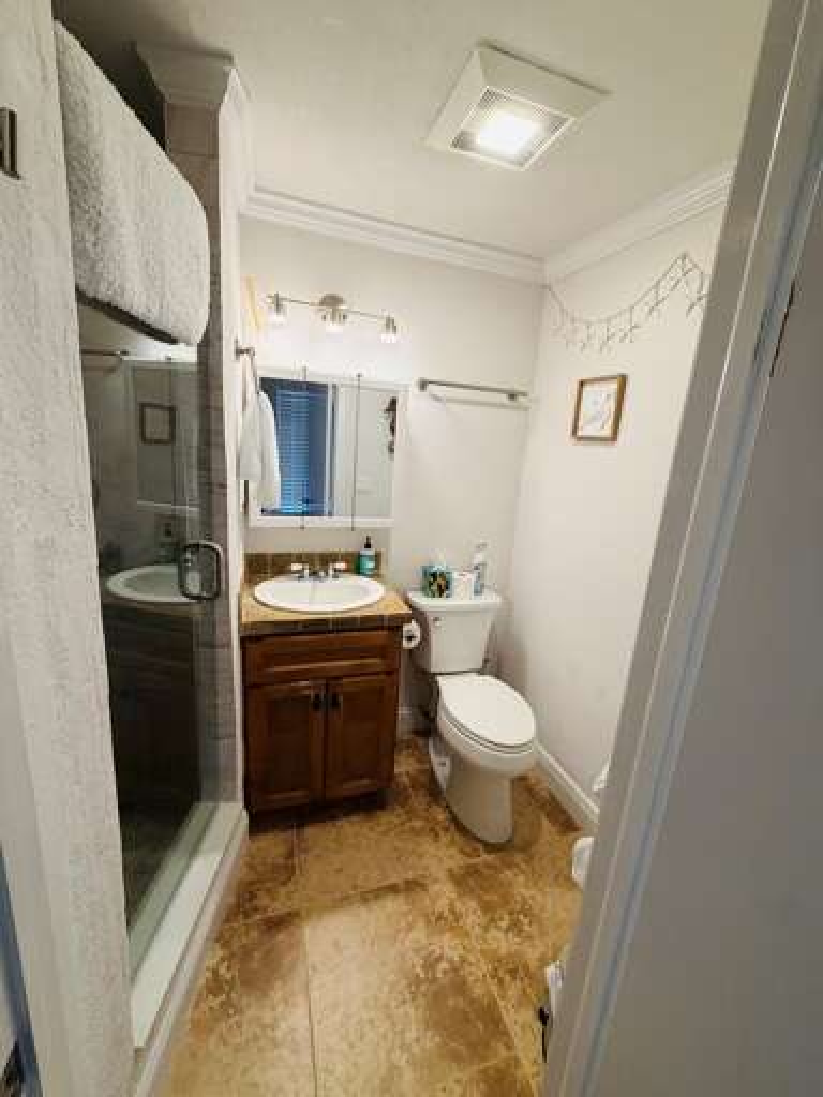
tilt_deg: -13.8
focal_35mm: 14
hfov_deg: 85.7
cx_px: 412
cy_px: 548
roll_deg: -4.0
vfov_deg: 102.1
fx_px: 444
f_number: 2.2
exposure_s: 1/120
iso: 160
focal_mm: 2.22
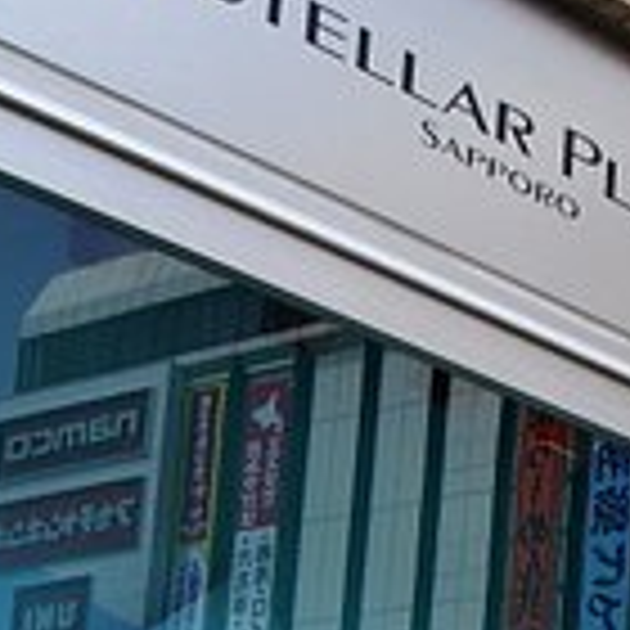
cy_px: 675
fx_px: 2739
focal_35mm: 133
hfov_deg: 13.1
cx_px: 302
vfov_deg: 12.9
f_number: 4.6
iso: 80
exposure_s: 1/250
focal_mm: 6.8
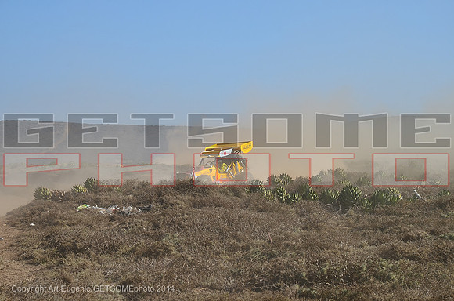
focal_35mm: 93
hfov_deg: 22.0
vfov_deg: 14.6
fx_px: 1170
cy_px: 150
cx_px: 227
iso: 200
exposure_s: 1/640
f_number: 7.1
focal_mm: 62
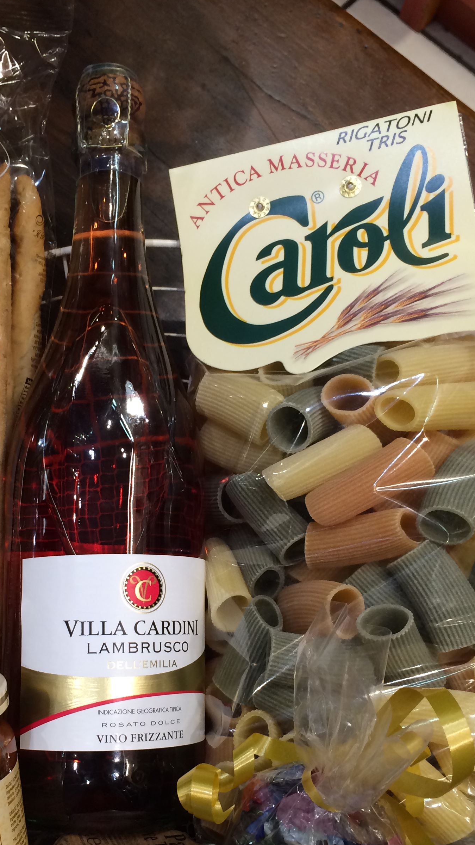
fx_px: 963
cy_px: 521
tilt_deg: -74.2
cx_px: 147
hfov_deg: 27.5
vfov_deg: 47.0
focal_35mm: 43
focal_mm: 4.15
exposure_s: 1/33
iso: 50
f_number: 2.2
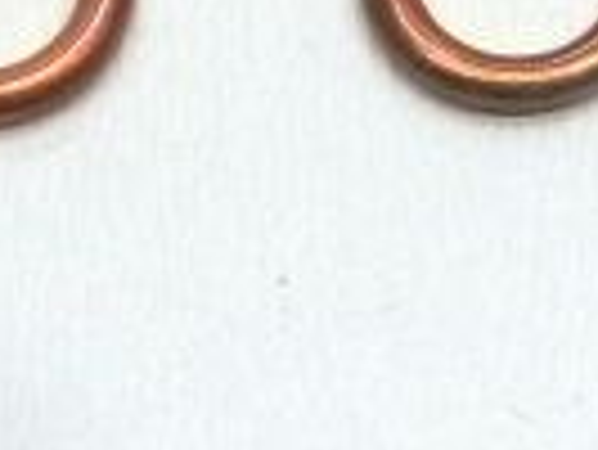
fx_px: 5827
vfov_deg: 4.4
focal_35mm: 337
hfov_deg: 5.9
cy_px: 14
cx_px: 277
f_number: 3.8
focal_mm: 7.9
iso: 320
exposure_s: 1/30
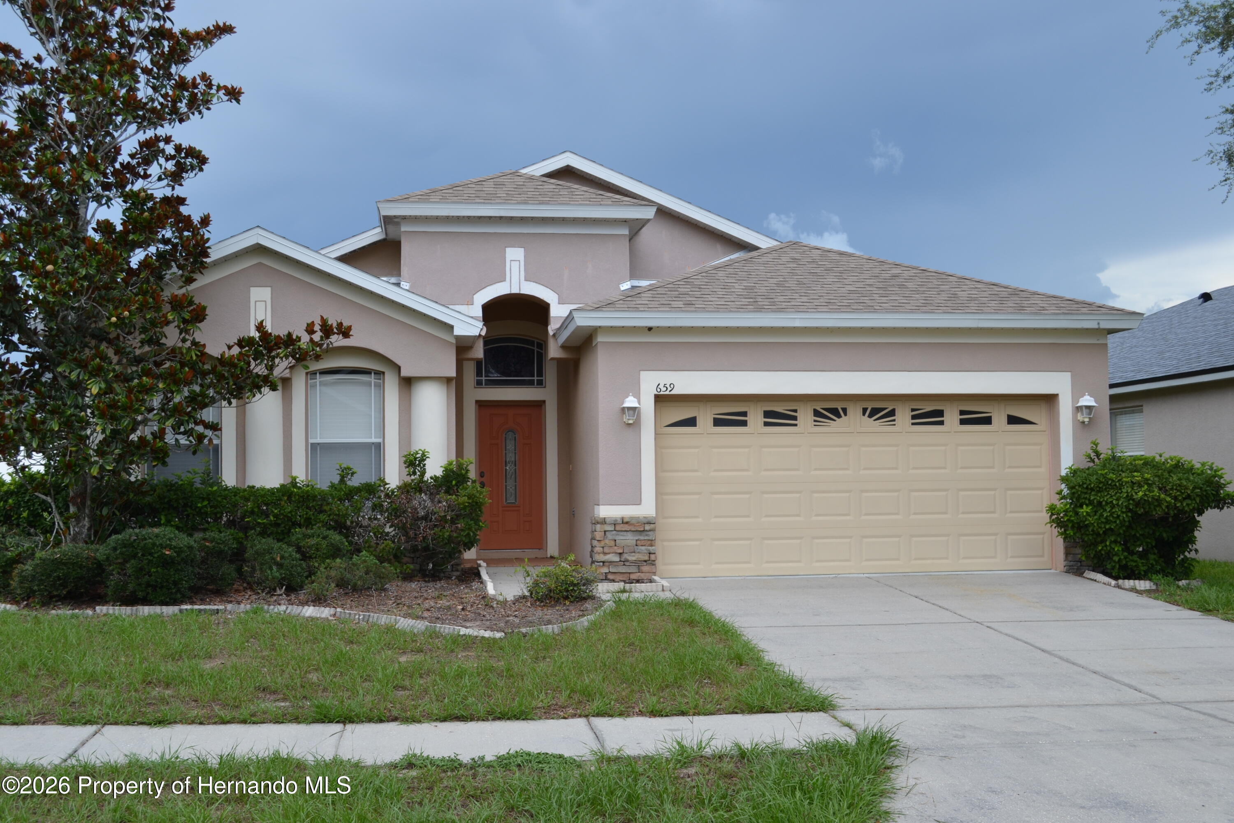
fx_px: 1337
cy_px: 412
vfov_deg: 34.2
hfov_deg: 49.6
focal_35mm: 39
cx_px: 617
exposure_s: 1/160
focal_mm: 26
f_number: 6.3
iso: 100
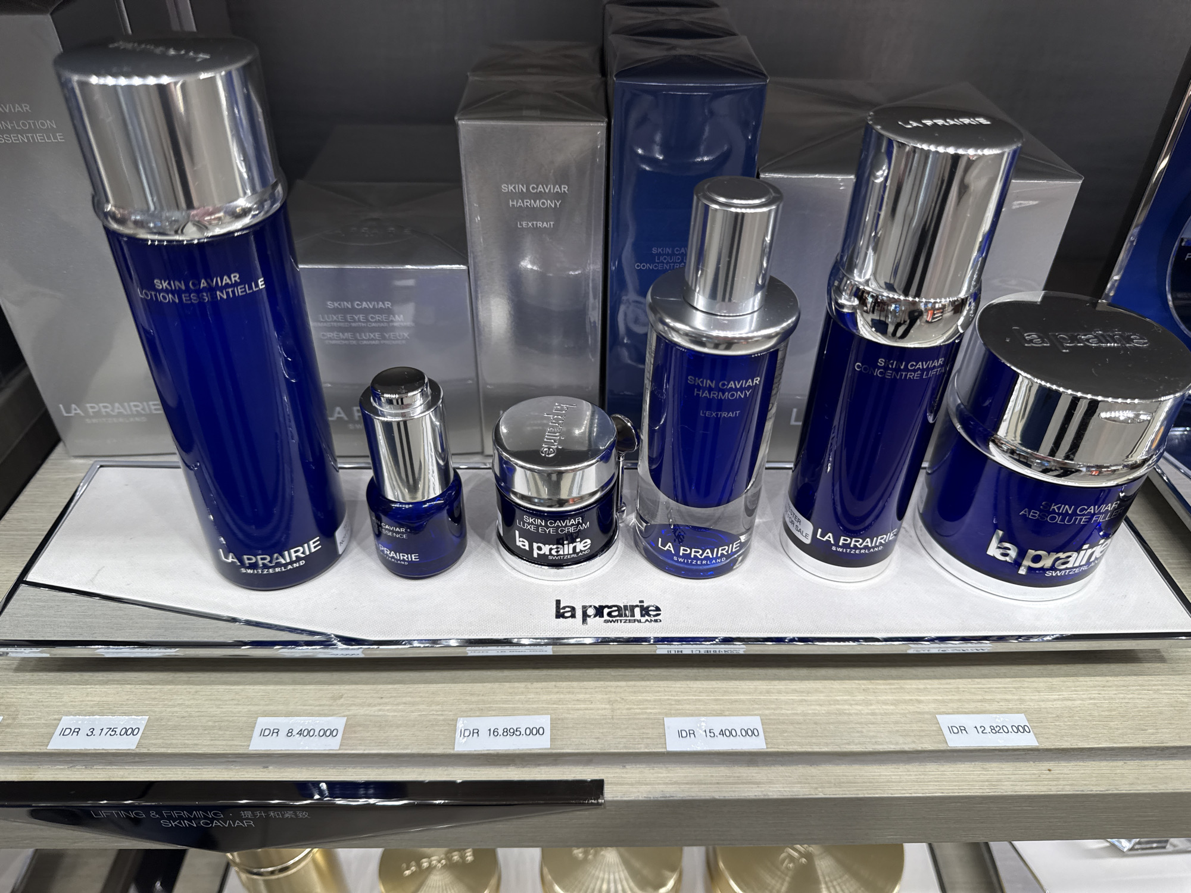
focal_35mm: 24
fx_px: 826
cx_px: 596
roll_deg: -1.3
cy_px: 446
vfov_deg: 56.8
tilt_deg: -36.4
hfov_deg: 71.6
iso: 64
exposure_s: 1/244
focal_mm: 6.76
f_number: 1.78
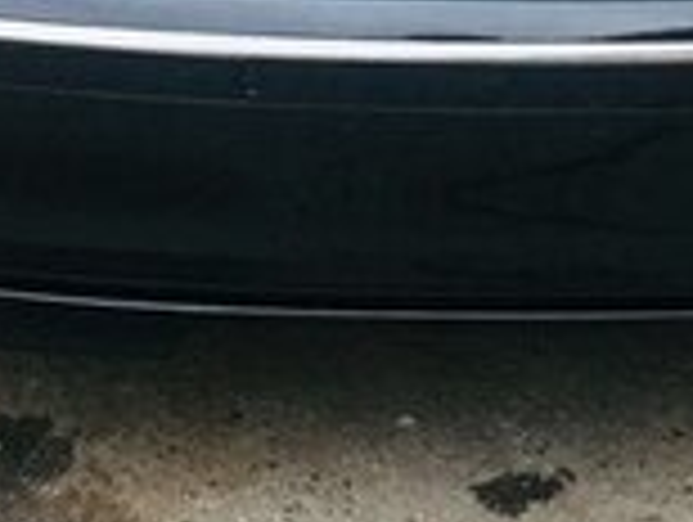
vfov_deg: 11.6
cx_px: 346
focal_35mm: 124
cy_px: -223
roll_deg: +0.5
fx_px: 2486
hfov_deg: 15.9
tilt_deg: -26.2
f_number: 2.2
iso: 160
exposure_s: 1/33
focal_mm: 4.15
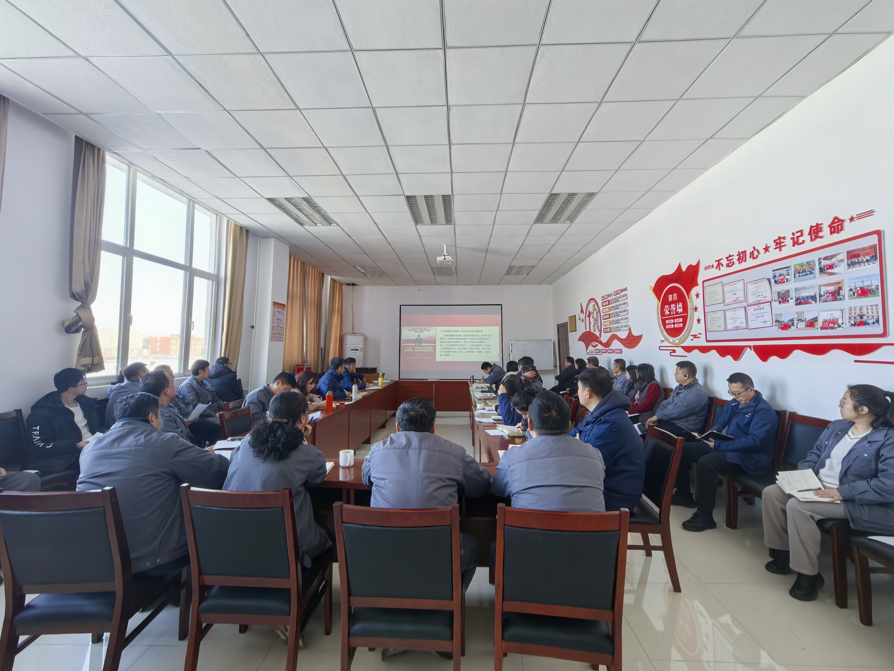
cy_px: 336
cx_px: 447
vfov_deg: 81.7
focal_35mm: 15
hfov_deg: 98.2
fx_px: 387
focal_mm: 1.76
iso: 64
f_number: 2.2
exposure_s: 1/100
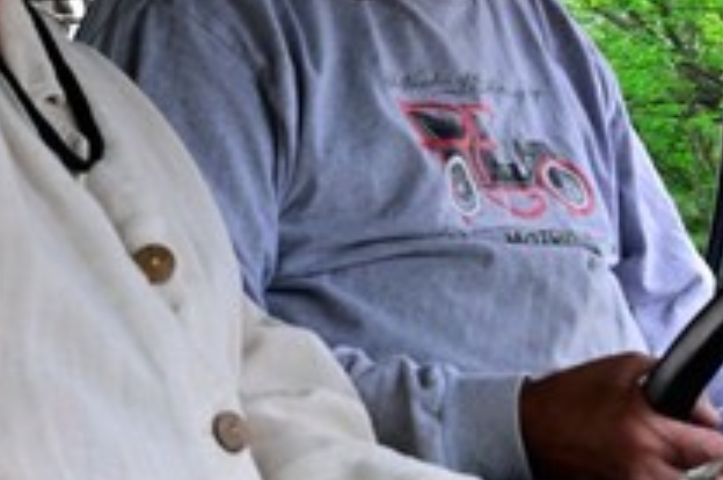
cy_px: 123
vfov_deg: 10.7
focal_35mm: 127
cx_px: 434
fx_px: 2547
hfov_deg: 16.1
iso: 1600
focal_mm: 44
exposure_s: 1/250
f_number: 11
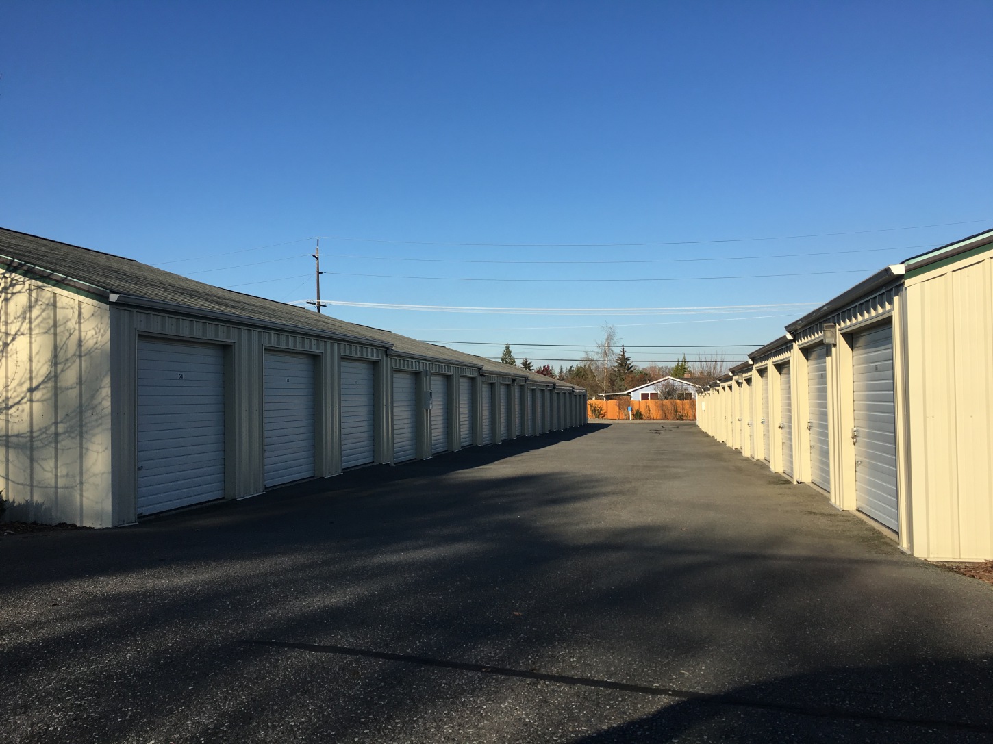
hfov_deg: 61.7
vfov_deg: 48.2
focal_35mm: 29
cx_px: 496
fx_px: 832
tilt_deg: +1.4
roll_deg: +0.2
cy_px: 372
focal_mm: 4.15
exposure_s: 1/1637
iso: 25
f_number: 2.2
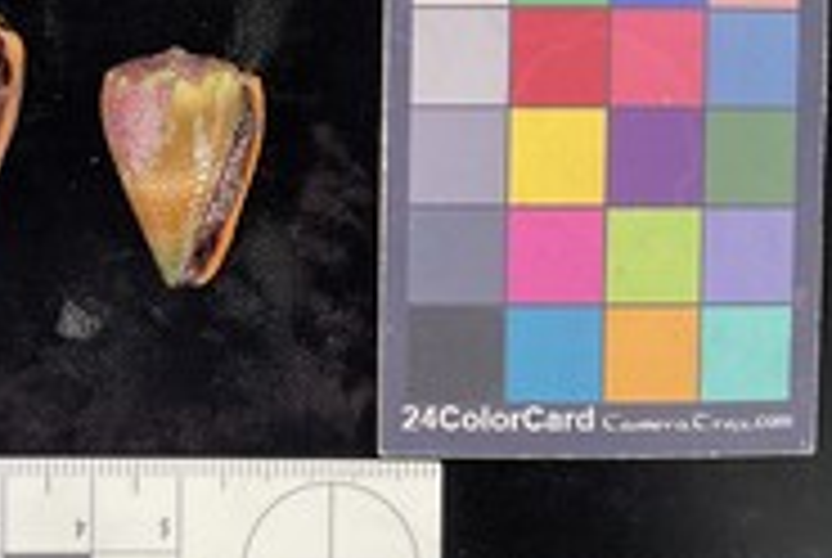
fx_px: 1319
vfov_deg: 23.8
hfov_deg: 33.3
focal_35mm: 57
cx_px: 94
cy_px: 209
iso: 64
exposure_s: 1/120
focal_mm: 3
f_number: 1.8
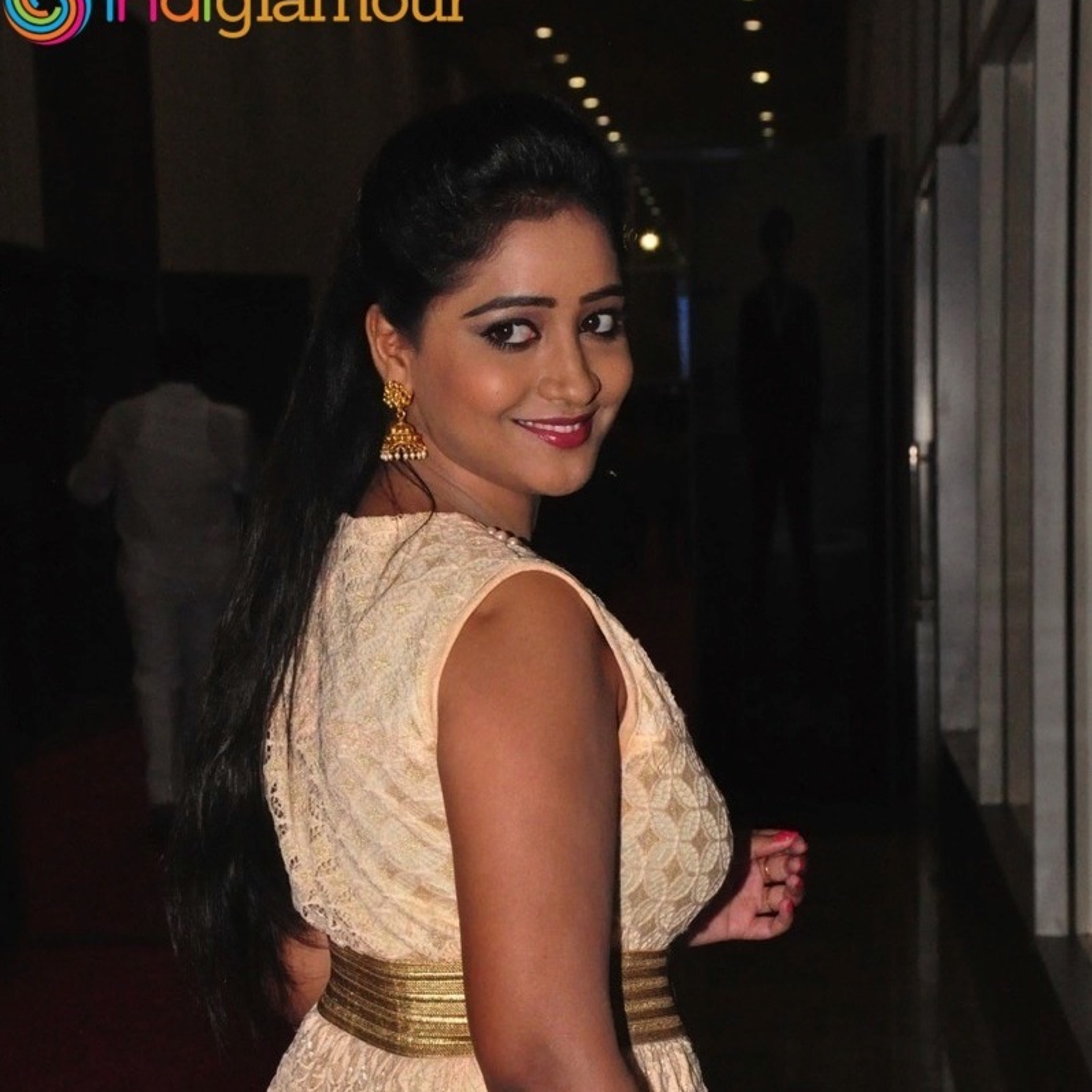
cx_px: 547
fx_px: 3569
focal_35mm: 100
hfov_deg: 17.4
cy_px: 777
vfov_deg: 17.3
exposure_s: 1/125
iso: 3200
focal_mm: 52
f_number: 7.1
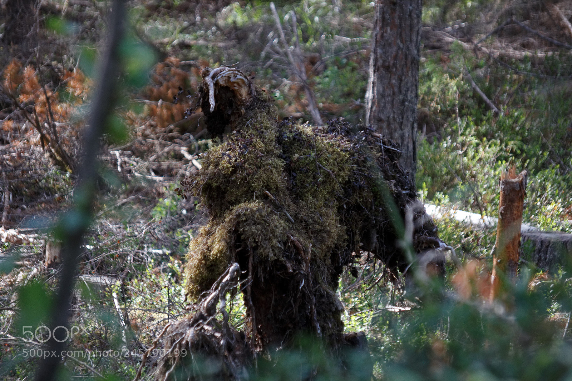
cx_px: 286
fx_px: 4497
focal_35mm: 283
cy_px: 190
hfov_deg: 7.3
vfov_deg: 4.9
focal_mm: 176
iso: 800
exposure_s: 1/640
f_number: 5.6
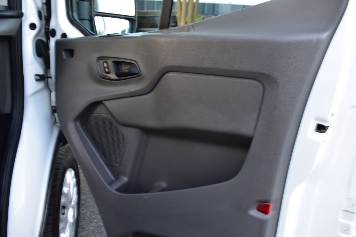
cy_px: 118
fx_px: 341
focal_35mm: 34
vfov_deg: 38.3
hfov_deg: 55.1
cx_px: 178
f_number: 6.3
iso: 400
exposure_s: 1/15
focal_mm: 23
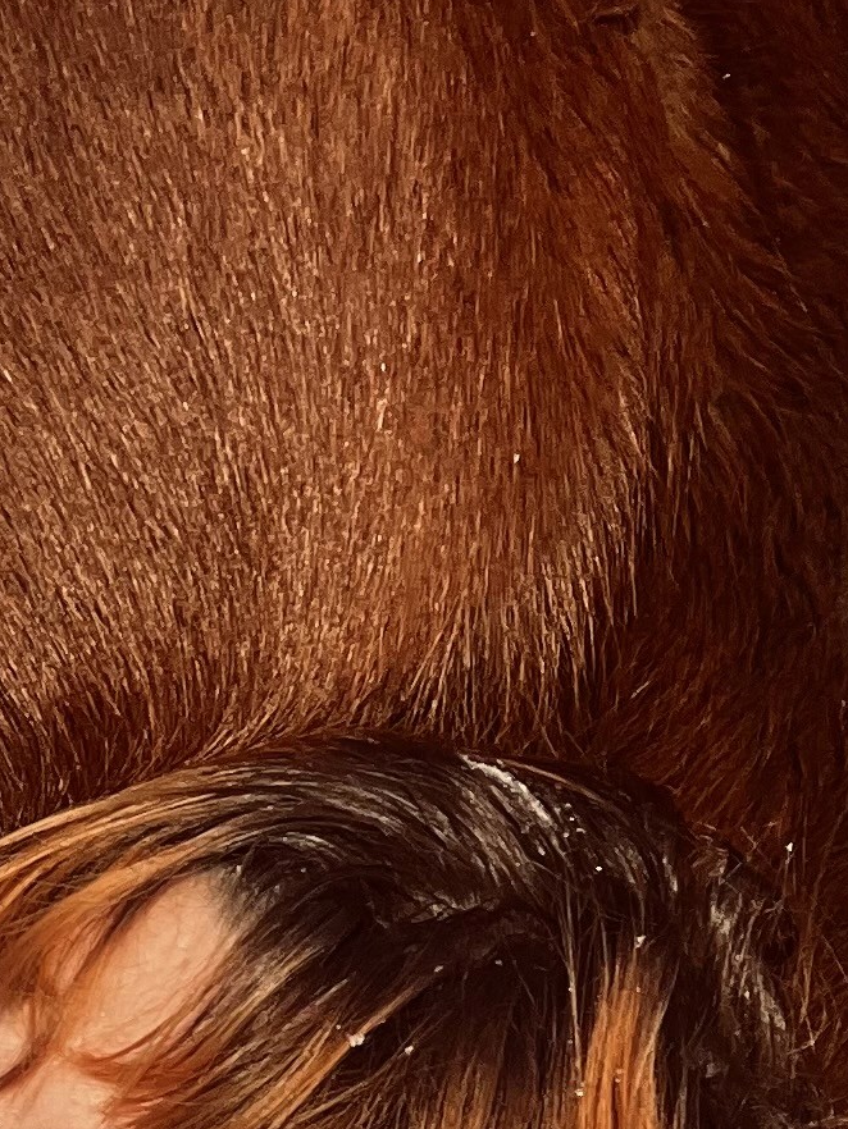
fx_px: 11492
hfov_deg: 4.2
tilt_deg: +7.9
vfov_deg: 5.6
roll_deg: +2.8
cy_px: 975
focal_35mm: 352
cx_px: -715
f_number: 2.8
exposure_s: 1/124
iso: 20
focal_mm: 9
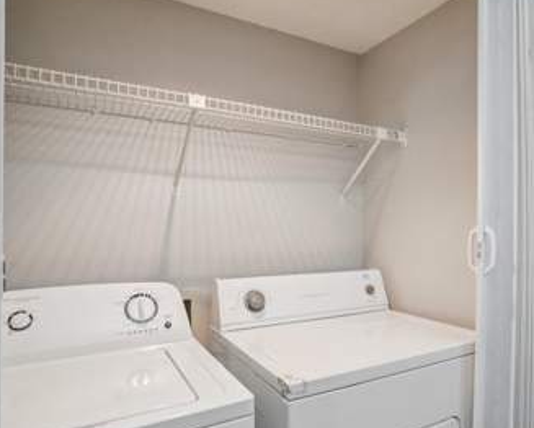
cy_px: 238
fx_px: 359
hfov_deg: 72.2
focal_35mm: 23
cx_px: 330
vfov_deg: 61.5
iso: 1600
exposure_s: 1/30
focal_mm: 11
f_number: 8
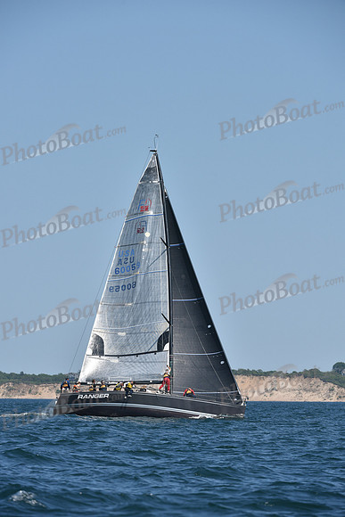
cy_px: 258
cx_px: 172
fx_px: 4022
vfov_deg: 7.4
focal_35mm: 280
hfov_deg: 4.9
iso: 320
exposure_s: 1/1250
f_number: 9
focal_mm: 280
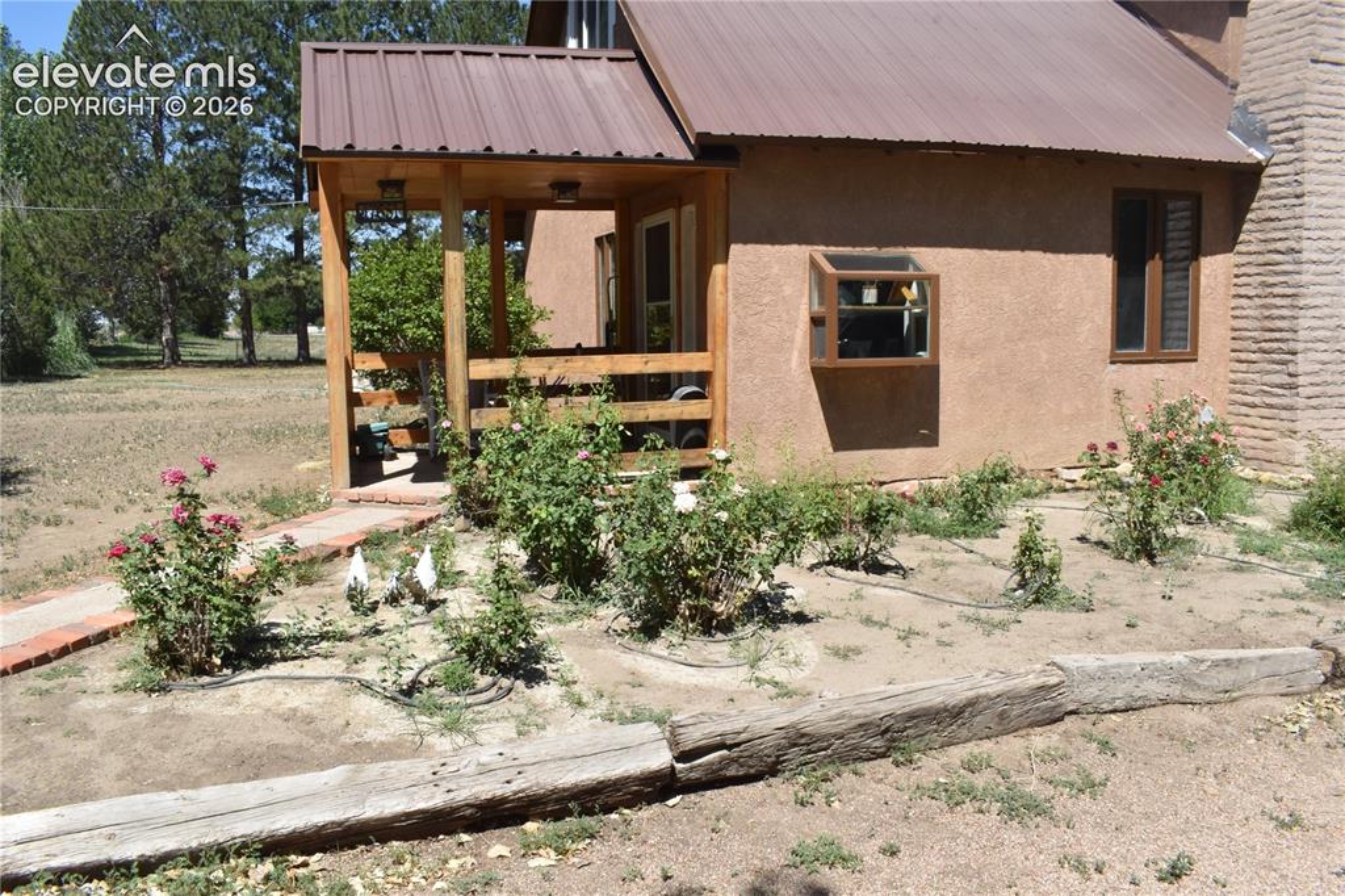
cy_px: 448
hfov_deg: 67.4
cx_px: 672
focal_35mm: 27
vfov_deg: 47.9
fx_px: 1008
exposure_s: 1/200
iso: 450
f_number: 22
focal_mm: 18
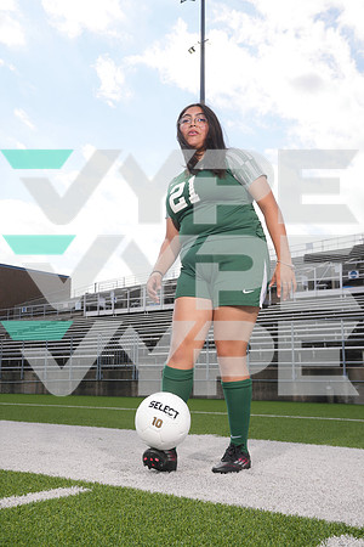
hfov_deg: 35.1
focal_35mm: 38
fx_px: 576
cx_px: 182
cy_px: 274
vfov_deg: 50.7
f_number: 9
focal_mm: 38
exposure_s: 1/200
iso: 125
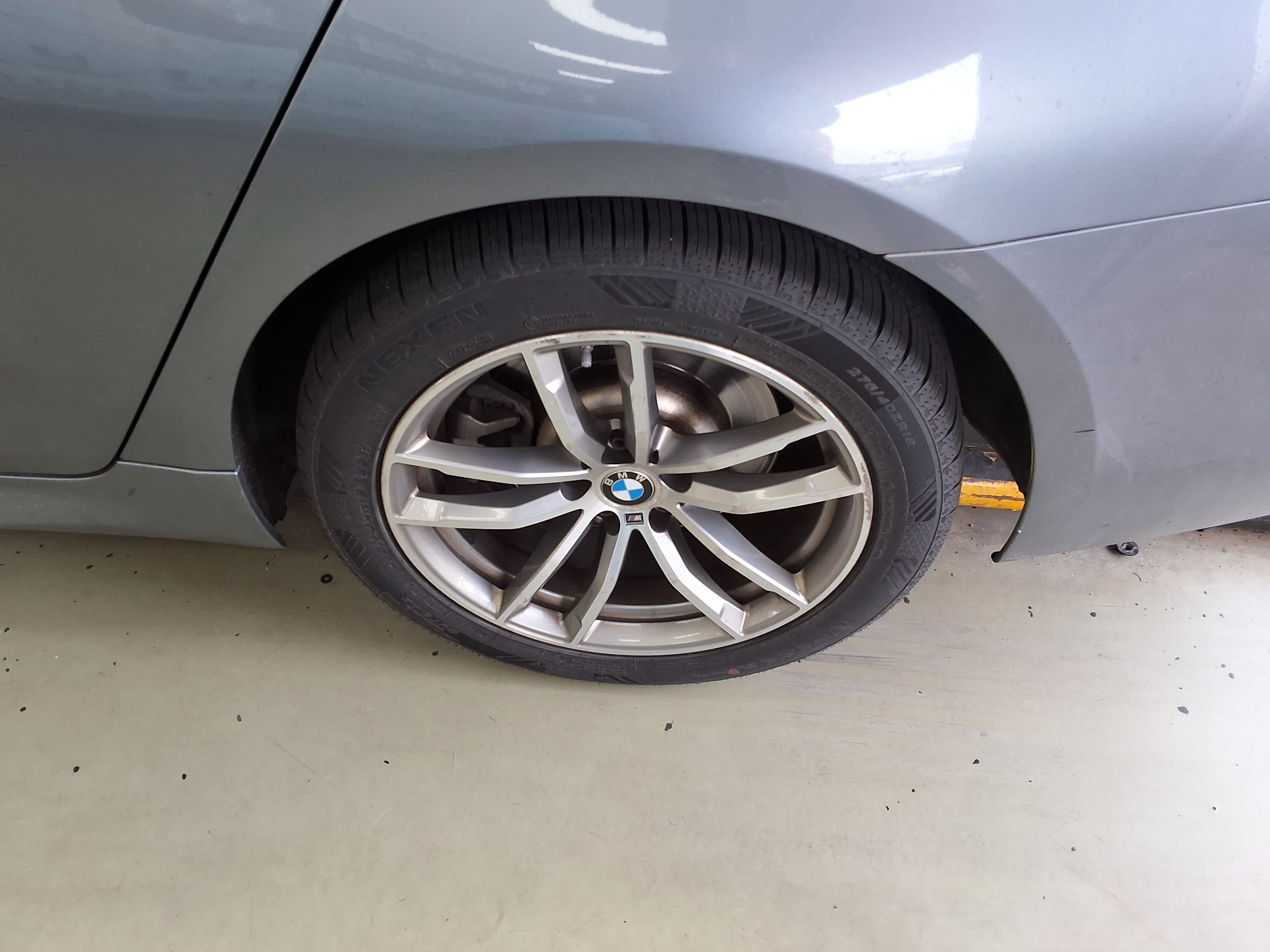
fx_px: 1027
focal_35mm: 28
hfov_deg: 63.4
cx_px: 635
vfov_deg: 49.7
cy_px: 476
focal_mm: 2.91
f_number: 1.9
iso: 50
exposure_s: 1/120
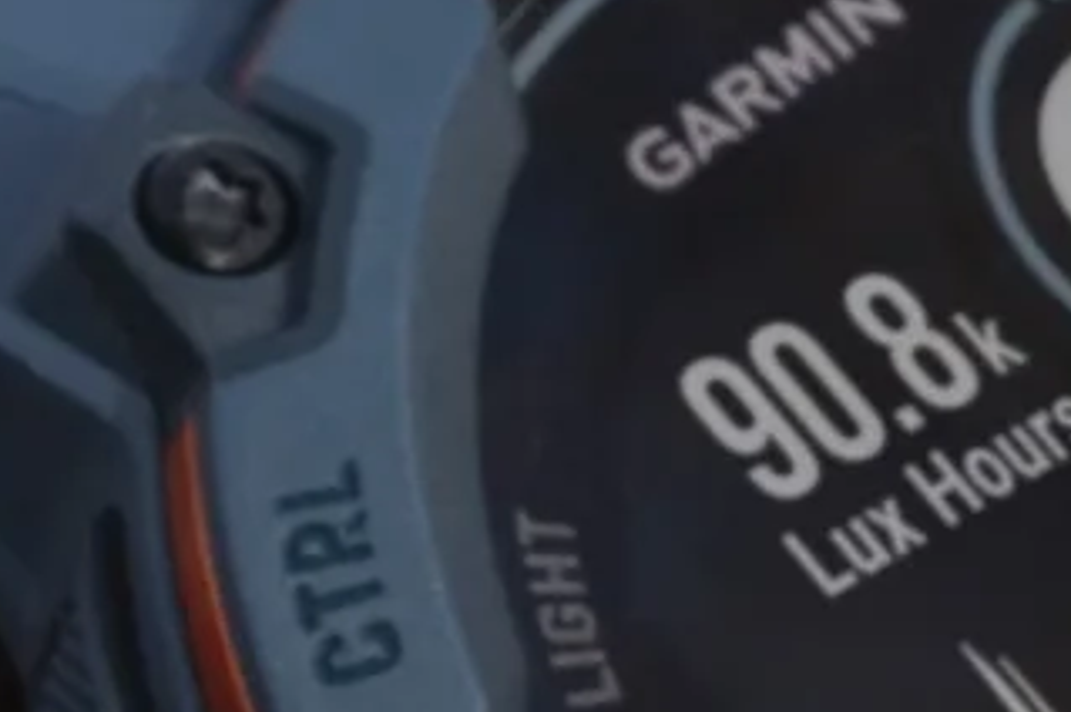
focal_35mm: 416
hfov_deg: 5.0
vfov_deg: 3.3
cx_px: 128
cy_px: 1553
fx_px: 12363
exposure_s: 1/60
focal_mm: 35
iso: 200
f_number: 14
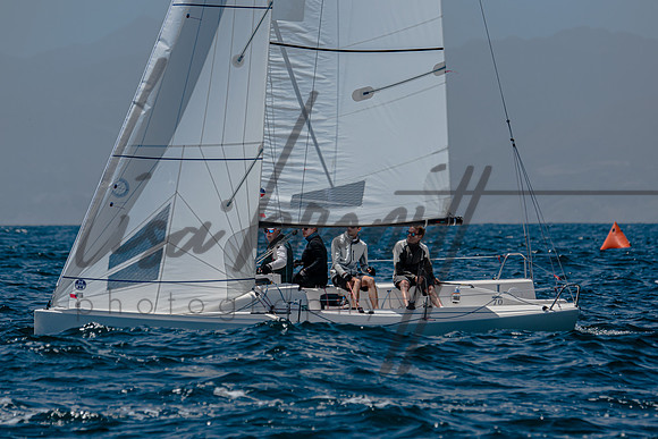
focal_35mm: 424
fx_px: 7757
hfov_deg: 4.9
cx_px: 329
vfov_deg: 3.2
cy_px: 220
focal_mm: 280
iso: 200
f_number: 5.6
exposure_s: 1/2000
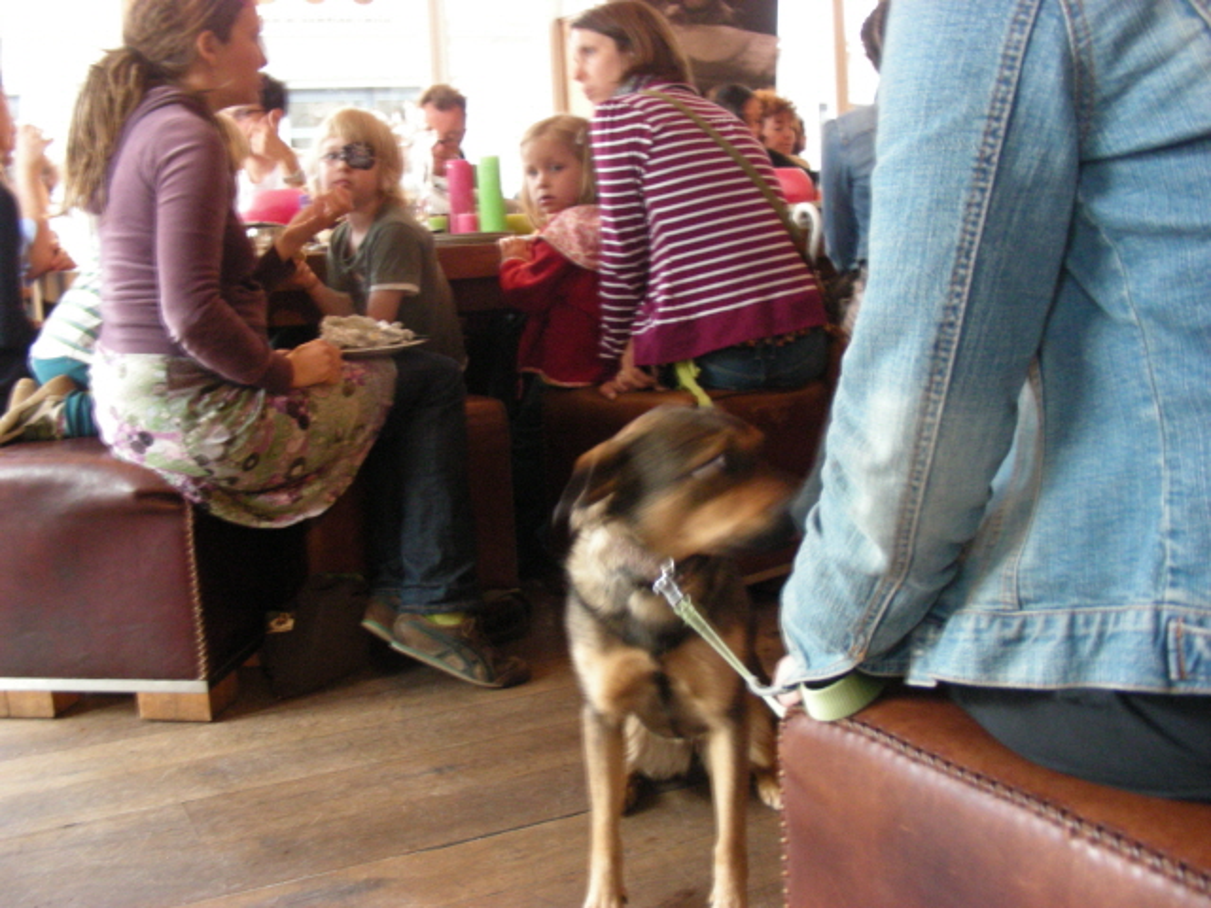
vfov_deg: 37.7
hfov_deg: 49.0
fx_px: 1329
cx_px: 606
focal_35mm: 38
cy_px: 454
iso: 278
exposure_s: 1/8
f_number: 3.5
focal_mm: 6.3
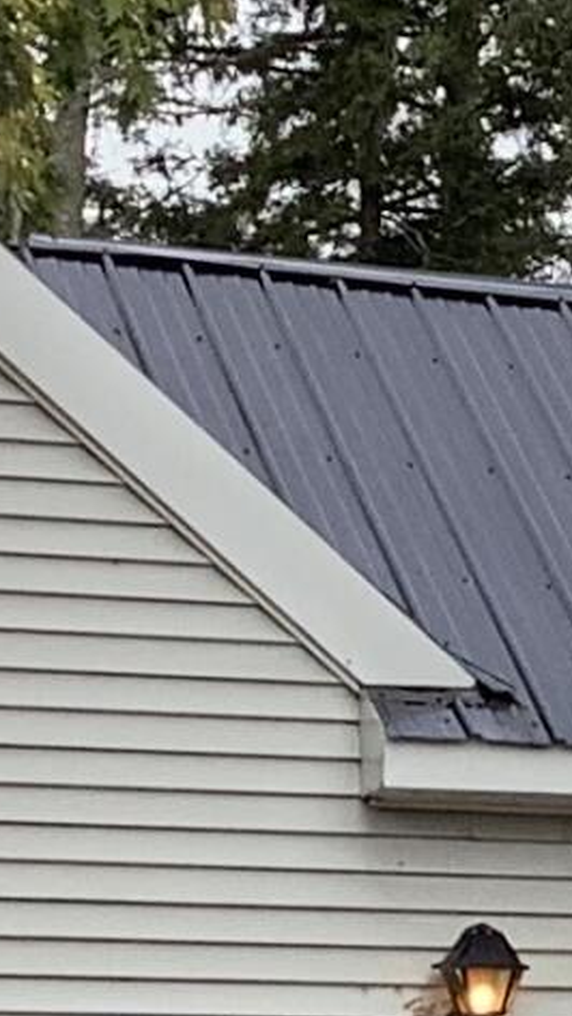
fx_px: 5771
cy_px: 627
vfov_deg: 10.1
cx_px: 1849
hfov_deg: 5.3
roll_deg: +2.3
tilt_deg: +9.4
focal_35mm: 214
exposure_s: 1/208
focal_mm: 3.3
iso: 25
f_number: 2.4
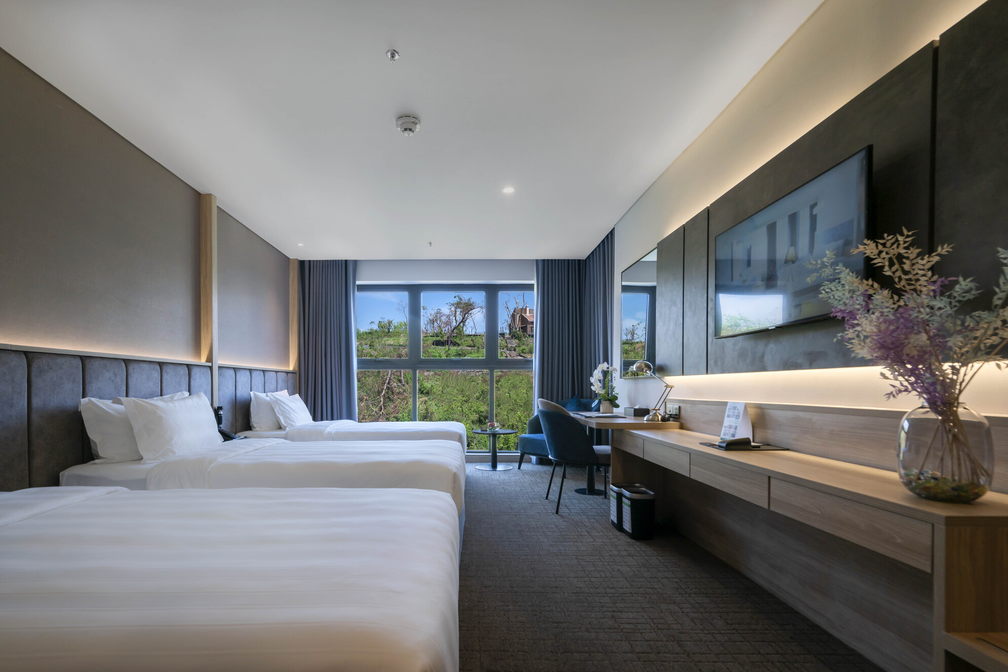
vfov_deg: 73.8
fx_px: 448
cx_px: 504
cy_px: 336
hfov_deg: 96.7
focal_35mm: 16
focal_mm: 16
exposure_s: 1/80
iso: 400
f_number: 8
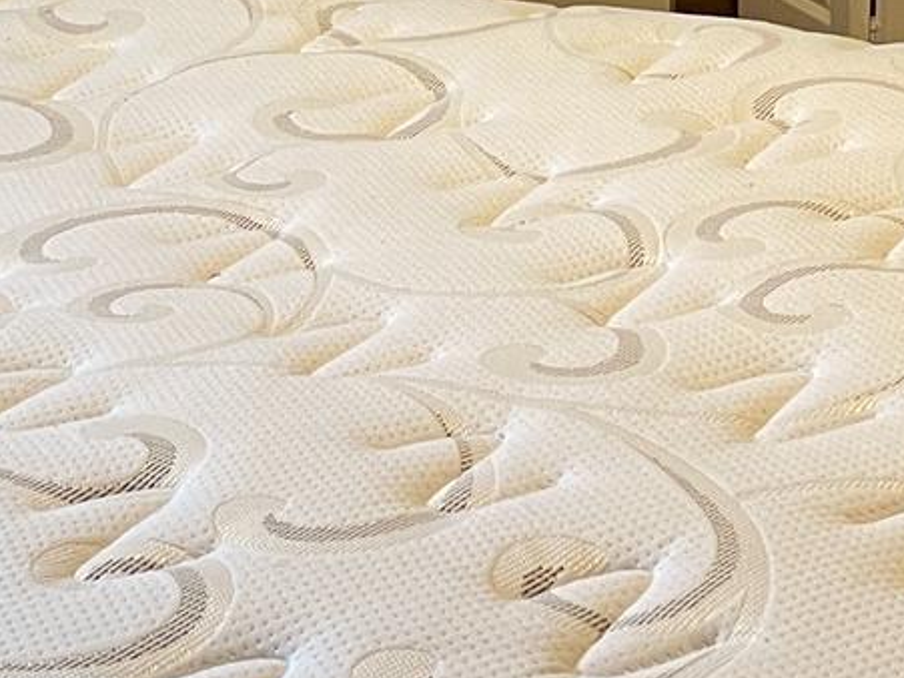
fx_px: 3081
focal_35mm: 118
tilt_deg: -9.7
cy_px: -489
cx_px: 541
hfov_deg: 16.7
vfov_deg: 11.7
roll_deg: -0.1
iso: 125
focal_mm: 4.2
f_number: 1.6
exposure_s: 1/60
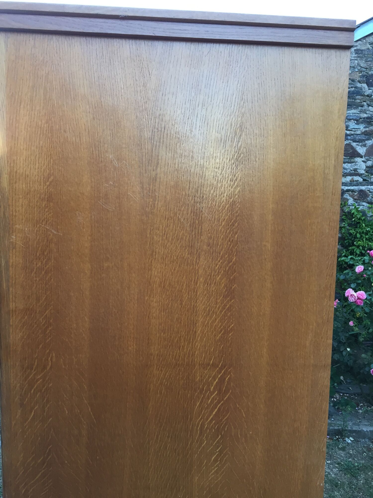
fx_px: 417
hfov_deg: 48.2
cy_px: 249
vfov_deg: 61.7
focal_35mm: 29
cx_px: 186
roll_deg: -0.5
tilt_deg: -5.8
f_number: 2.2
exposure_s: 1/33
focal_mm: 4.15
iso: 32
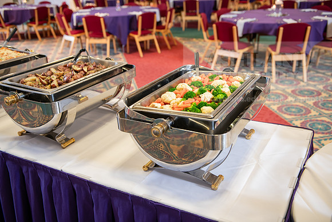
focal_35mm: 36
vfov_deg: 36.9
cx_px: 166
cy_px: 111
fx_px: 332
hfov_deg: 53.1
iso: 500
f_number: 3.2
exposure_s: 1/80
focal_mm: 36
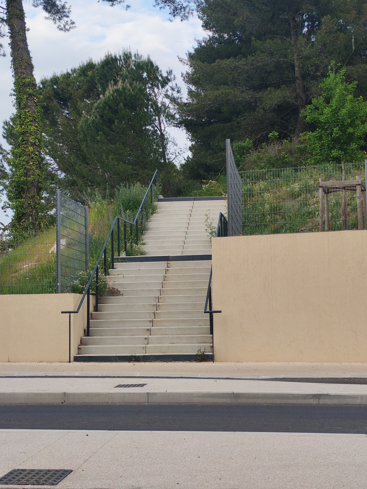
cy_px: 244
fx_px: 834
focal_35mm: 59
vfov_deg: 32.7
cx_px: 184
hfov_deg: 24.8
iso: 50
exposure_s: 1/230
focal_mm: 6.12
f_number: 1.9
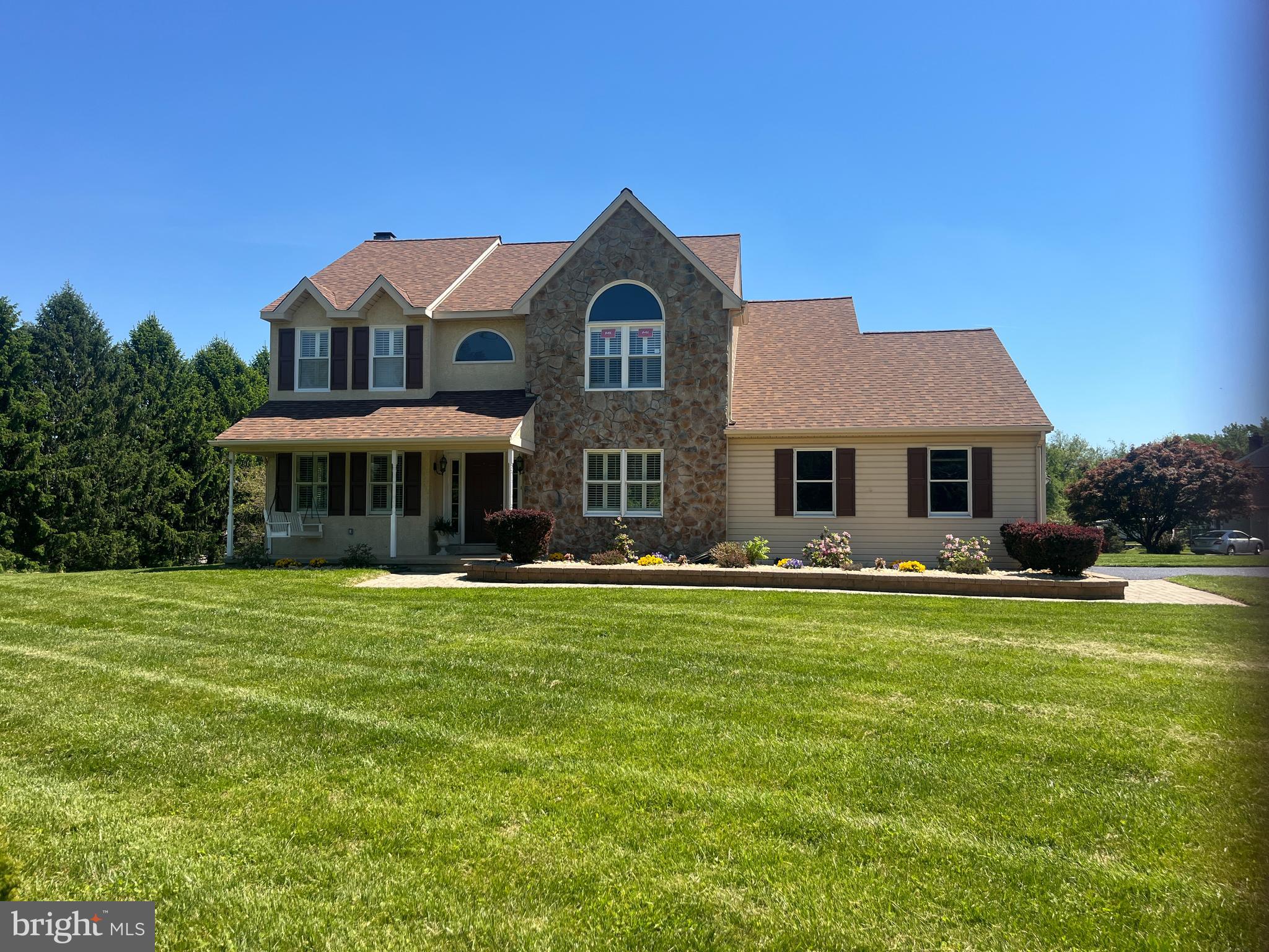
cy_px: 476
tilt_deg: +2.6
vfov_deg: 53.1
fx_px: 953
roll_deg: +0.1
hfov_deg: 67.3
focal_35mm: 26
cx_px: 634
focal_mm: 5.1
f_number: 1.6
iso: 50
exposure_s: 1/2571
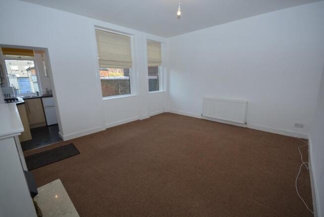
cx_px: 162
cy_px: 108
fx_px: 135
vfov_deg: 77.4
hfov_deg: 100.4
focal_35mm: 15
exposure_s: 1/125
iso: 320
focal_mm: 10
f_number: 5.6
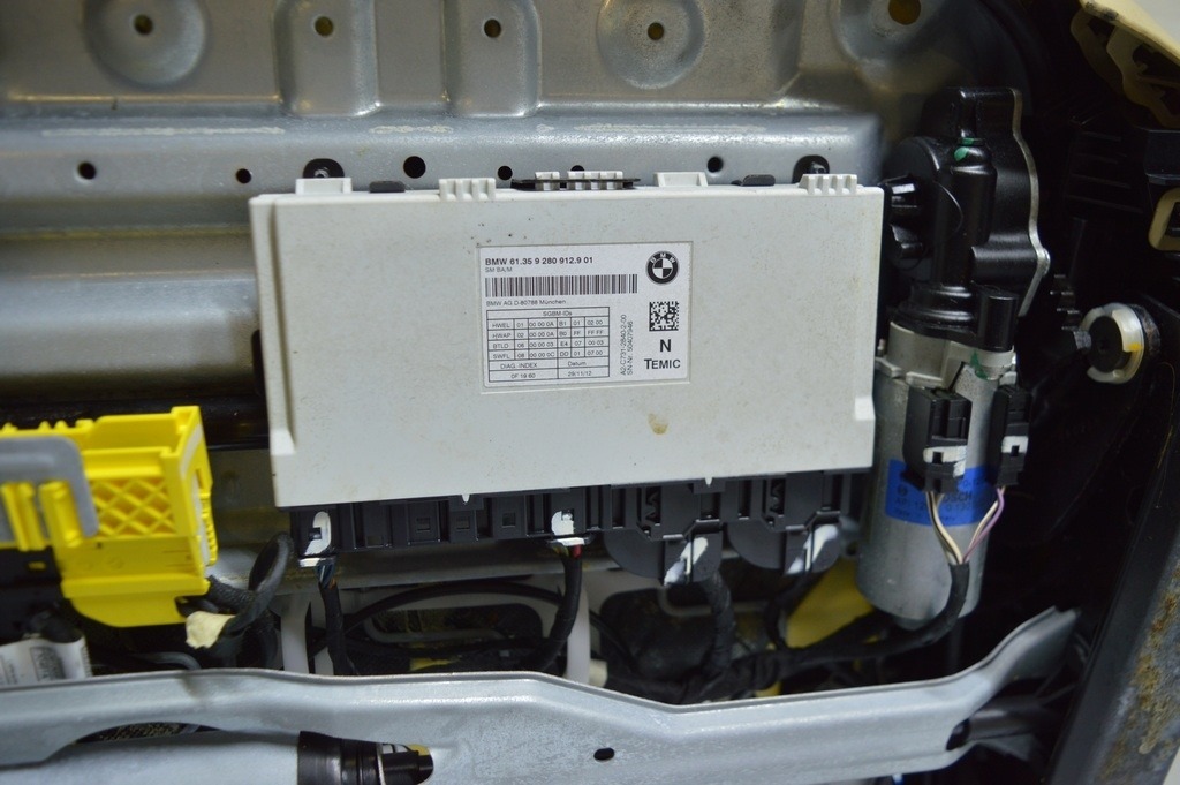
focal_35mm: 32
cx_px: 590
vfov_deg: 41.6
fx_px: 1032
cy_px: 392
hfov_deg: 59.5
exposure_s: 1/50
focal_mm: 21
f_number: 3.8
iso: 400
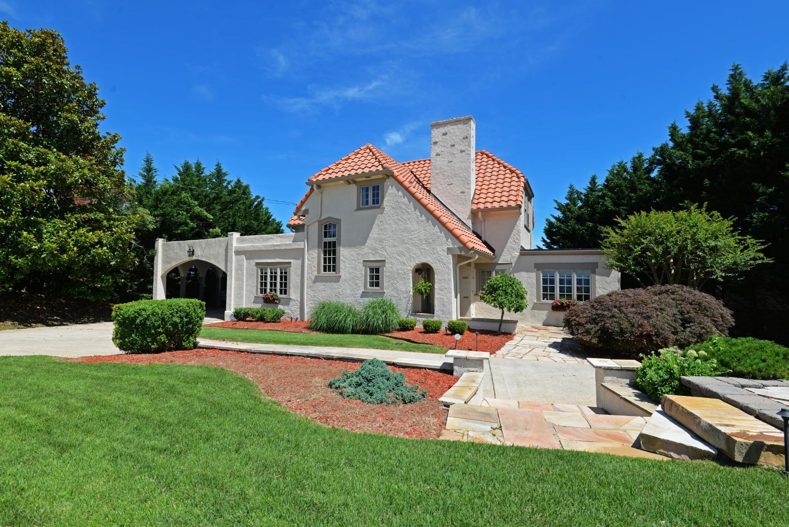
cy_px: 264
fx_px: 351
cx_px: 394
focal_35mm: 16
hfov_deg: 96.7
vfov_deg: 73.8
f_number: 8
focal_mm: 16
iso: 100
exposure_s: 1/250
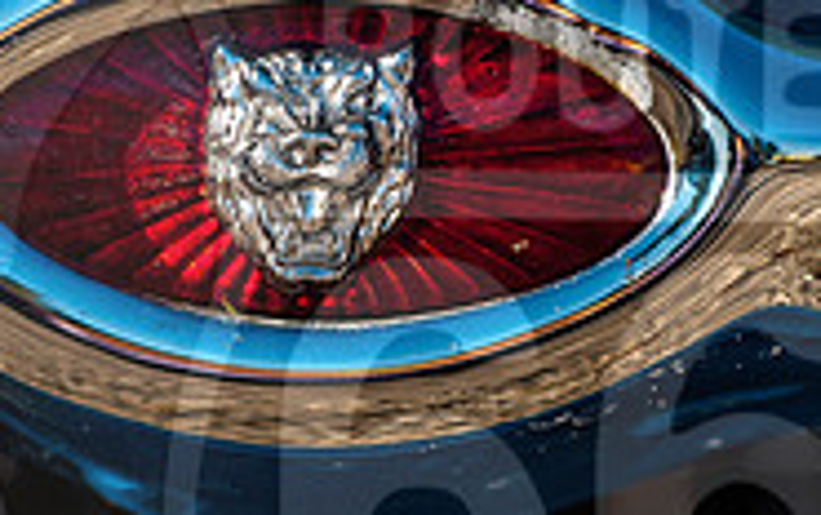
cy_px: 171
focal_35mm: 1437
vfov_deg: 0.9
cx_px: 351
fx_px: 32182
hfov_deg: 1.5
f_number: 5.6
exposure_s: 1/100
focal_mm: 300
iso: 160
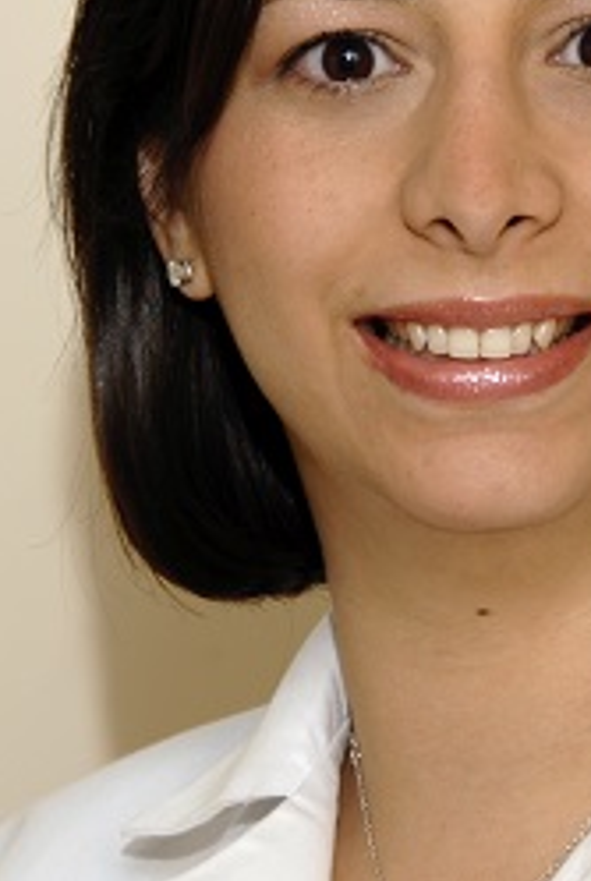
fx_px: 7087
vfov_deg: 7.1
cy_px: 315
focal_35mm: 289
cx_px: 504
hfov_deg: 4.8
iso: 100
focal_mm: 80
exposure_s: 1/125
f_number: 7.1
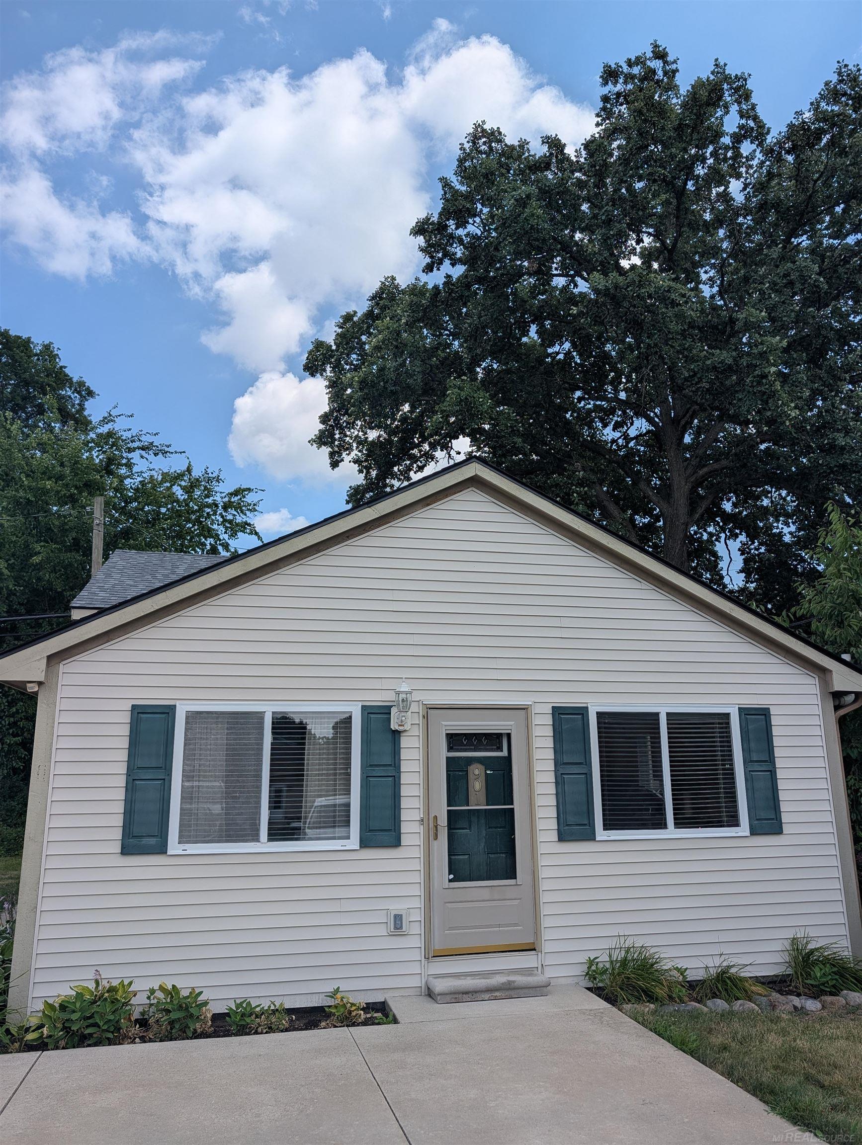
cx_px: 431
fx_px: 795
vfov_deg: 71.5
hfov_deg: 56.9
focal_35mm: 24
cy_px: 572
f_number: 1.68
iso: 23
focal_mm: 6.9
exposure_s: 1/1754
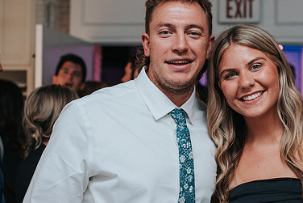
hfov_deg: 23.8
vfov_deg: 16.1
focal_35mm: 85
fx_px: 716
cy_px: 108
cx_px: 196
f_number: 3.5
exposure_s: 1/125
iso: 800
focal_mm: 50
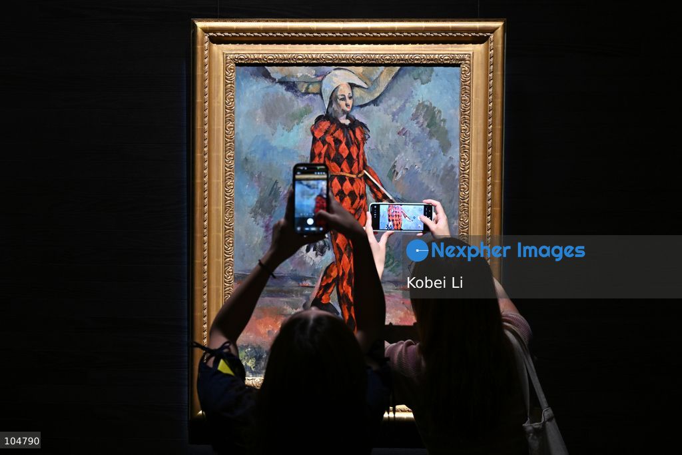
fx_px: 1345
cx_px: 341
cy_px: 228
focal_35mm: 71
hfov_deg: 28.4
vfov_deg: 19.2
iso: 1250
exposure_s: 1/50
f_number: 4
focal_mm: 71
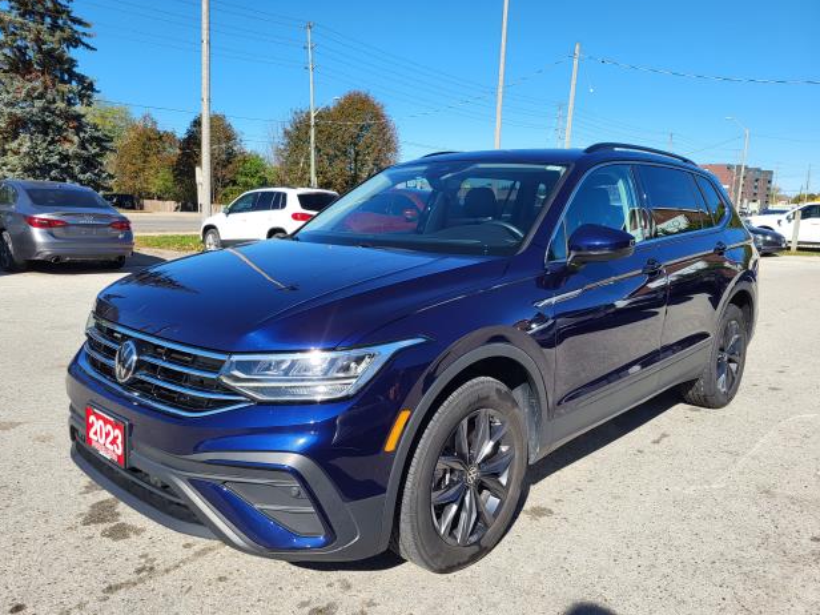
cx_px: 395
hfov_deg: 65.3
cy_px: 298
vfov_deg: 51.3
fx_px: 640
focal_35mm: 27
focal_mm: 5.4
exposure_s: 1/1967
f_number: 1.8
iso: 40
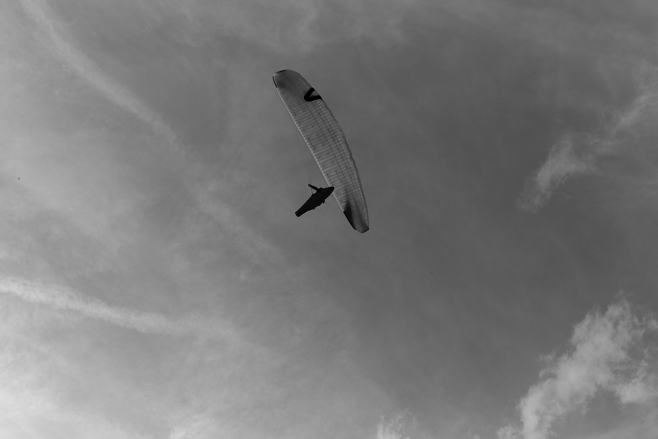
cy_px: 220
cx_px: 329
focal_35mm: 35
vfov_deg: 37.9
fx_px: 640
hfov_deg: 54.4
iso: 250
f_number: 11
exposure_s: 1/640
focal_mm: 23
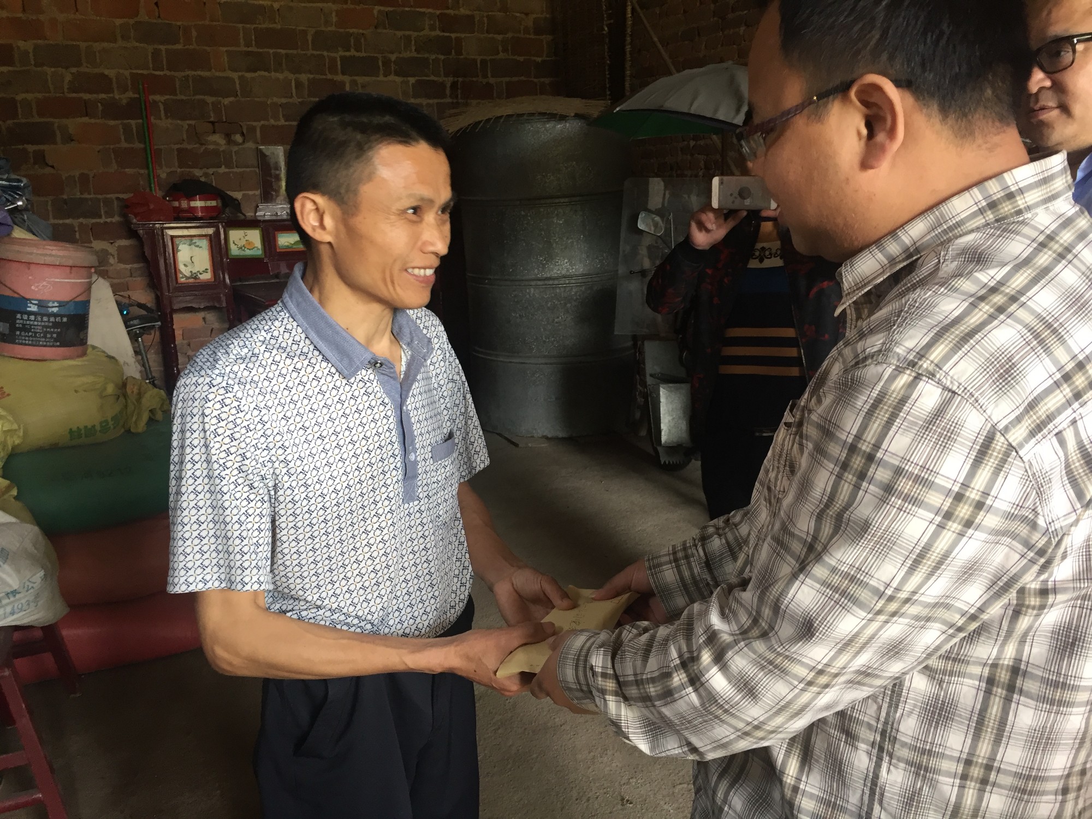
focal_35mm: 29
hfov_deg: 61.7
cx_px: 546
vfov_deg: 48.2
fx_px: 915
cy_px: 410
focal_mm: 4.15
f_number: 2.2
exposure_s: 1/33
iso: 100
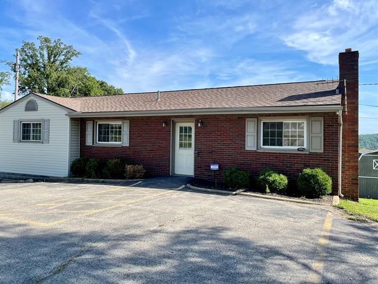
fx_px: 306
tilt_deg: +1.4
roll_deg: -1.0
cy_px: 135
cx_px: 175
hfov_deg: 63.4
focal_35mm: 28
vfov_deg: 49.7
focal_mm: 4.2
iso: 32
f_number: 1.6
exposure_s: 1/2618
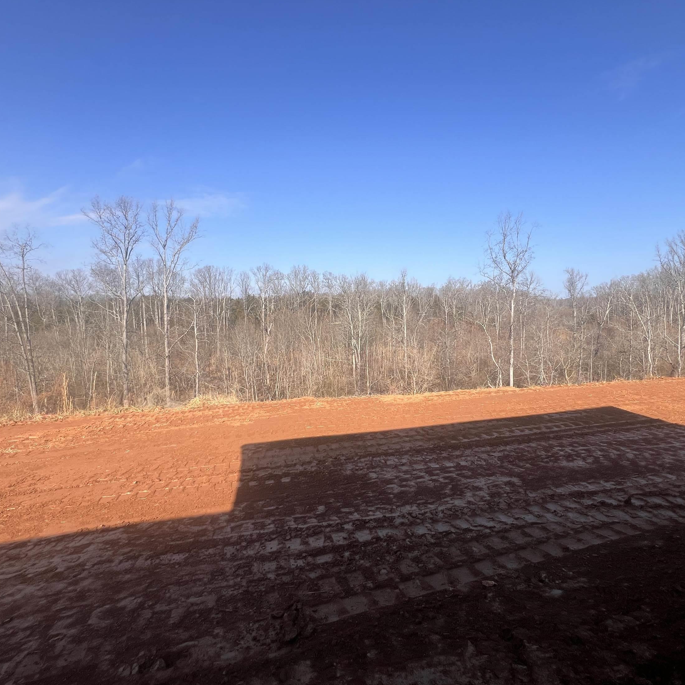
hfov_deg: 87.4
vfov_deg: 87.4
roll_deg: +0.3
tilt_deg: -5.7
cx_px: 348
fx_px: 358
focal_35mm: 16
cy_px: 346
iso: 32
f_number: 1.8
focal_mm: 1.57
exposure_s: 1/1488
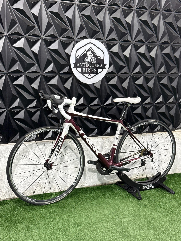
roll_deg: -3.2
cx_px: 90
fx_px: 335
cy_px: 120
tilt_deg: -9.8
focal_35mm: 48
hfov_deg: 30.3
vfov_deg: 39.7
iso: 200
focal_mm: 6.76
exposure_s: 1/60
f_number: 1.78
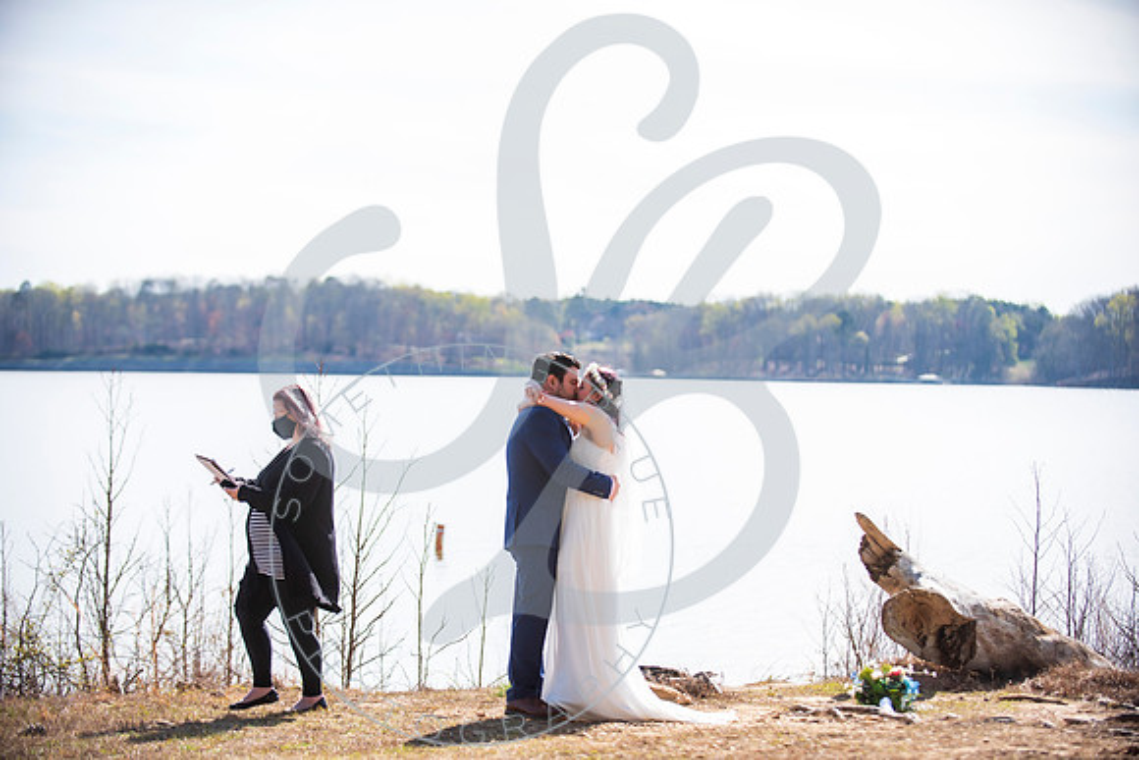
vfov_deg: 14.4
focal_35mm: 95
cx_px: 570
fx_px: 3006
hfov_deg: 21.5
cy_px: 380
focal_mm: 95
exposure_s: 1/800
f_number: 2.8
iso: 100
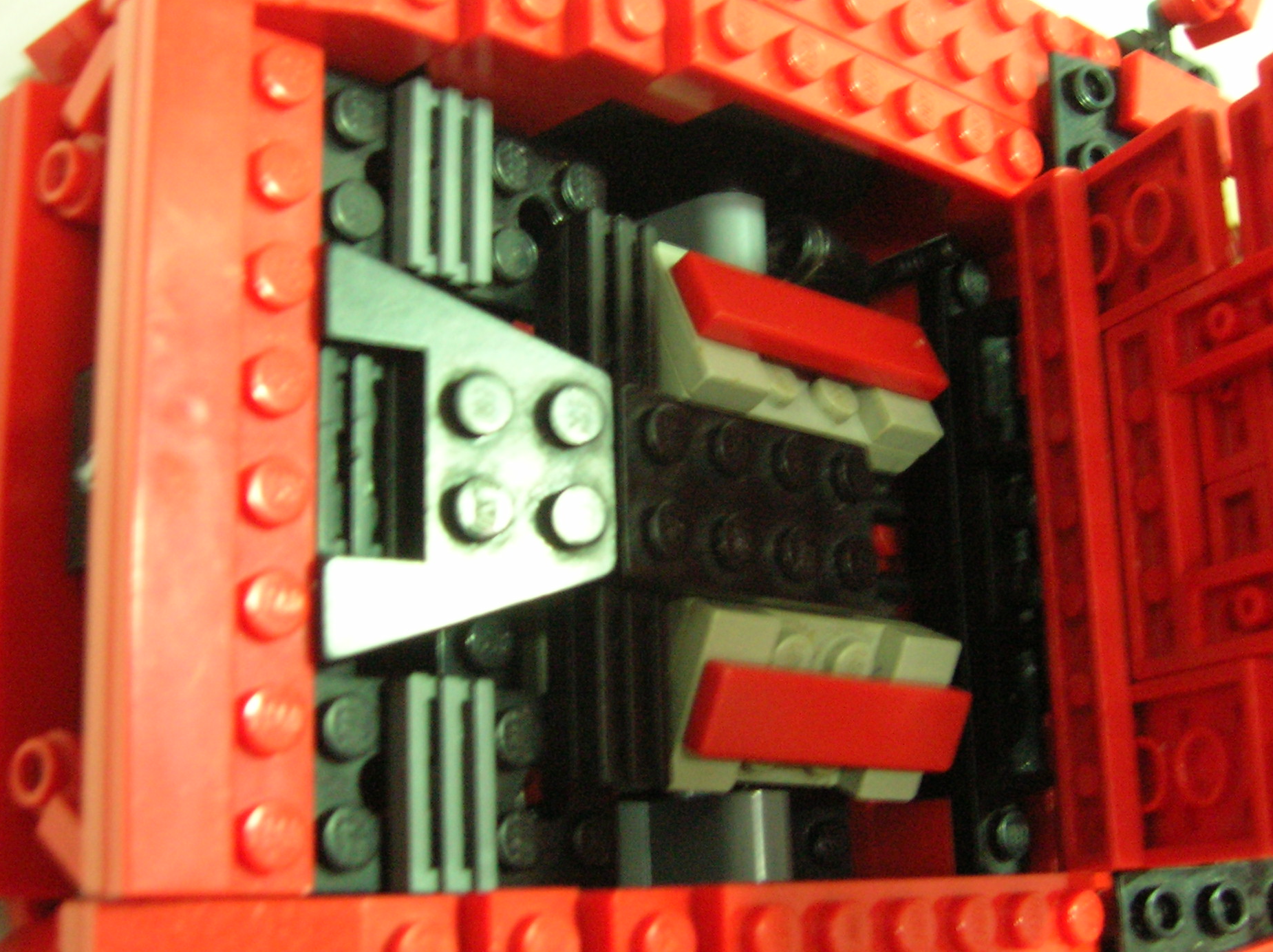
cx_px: 727
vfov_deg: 30.8
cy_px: 486
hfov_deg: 40.4
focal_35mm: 47
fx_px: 1727
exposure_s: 1/1.8
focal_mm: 6.4
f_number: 3
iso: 200
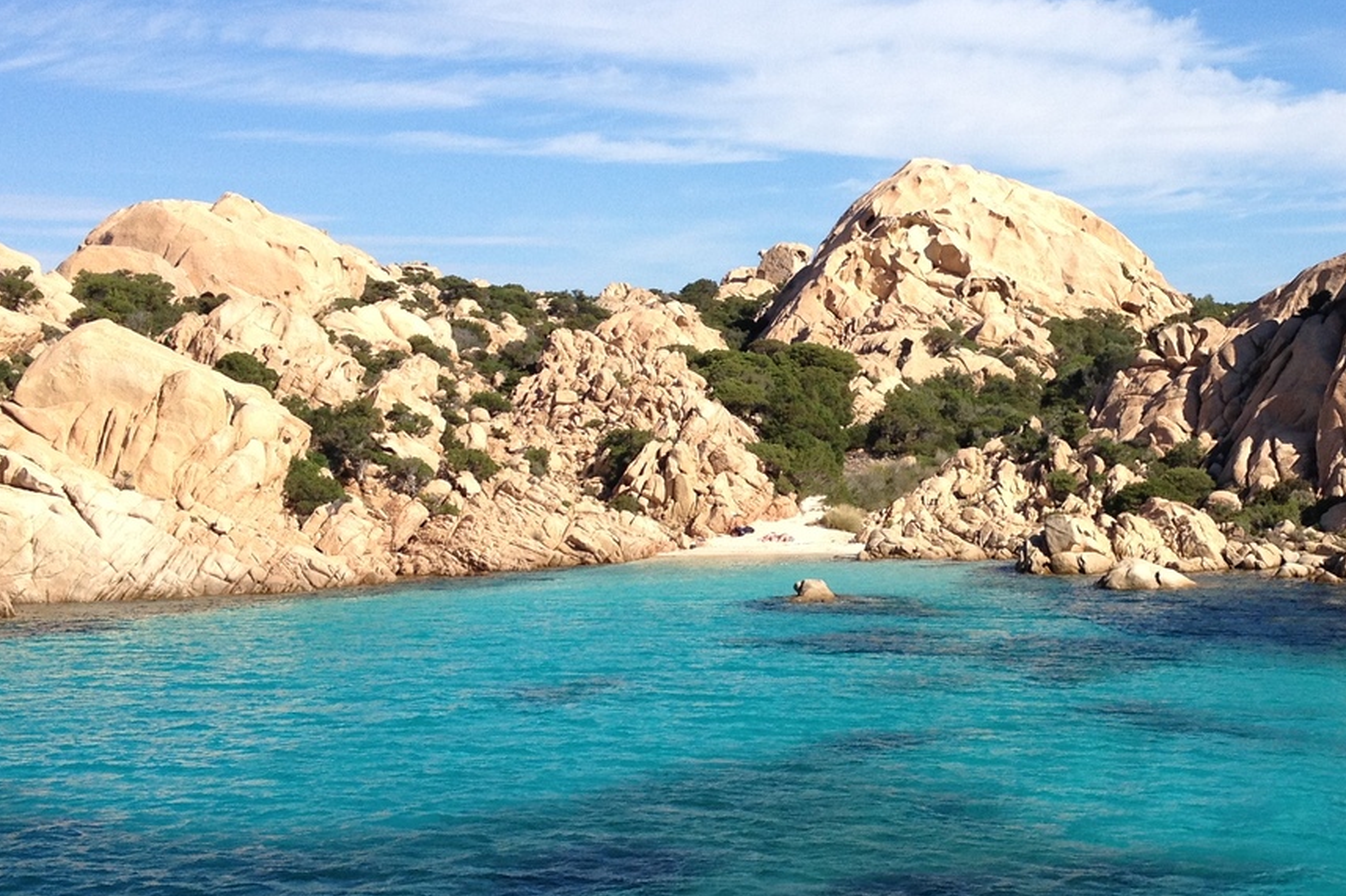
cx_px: 996
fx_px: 2542
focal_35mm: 68
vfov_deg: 20.0
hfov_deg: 29.2
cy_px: 512
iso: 64
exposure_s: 1/1842
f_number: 2.4
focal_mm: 4.28
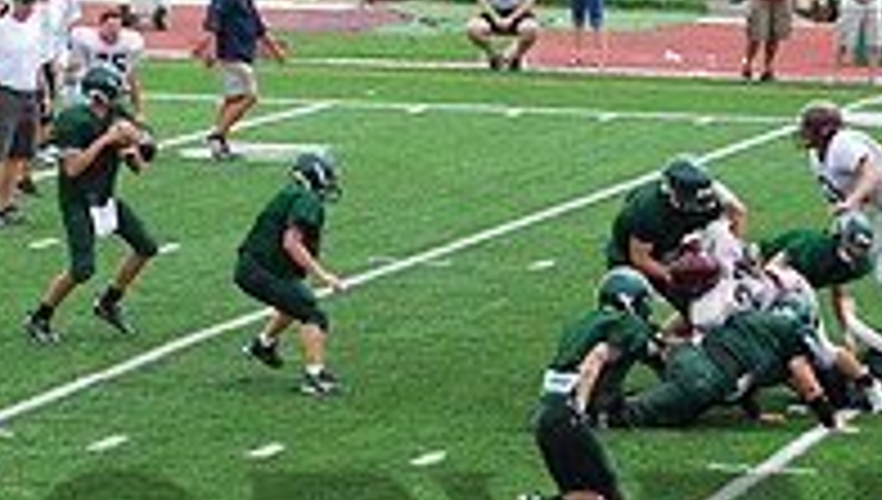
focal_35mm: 325
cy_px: 410
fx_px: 7613
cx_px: 666
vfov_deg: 3.8
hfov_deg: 6.6
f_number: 7.1
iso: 400
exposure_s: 1/800
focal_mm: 70
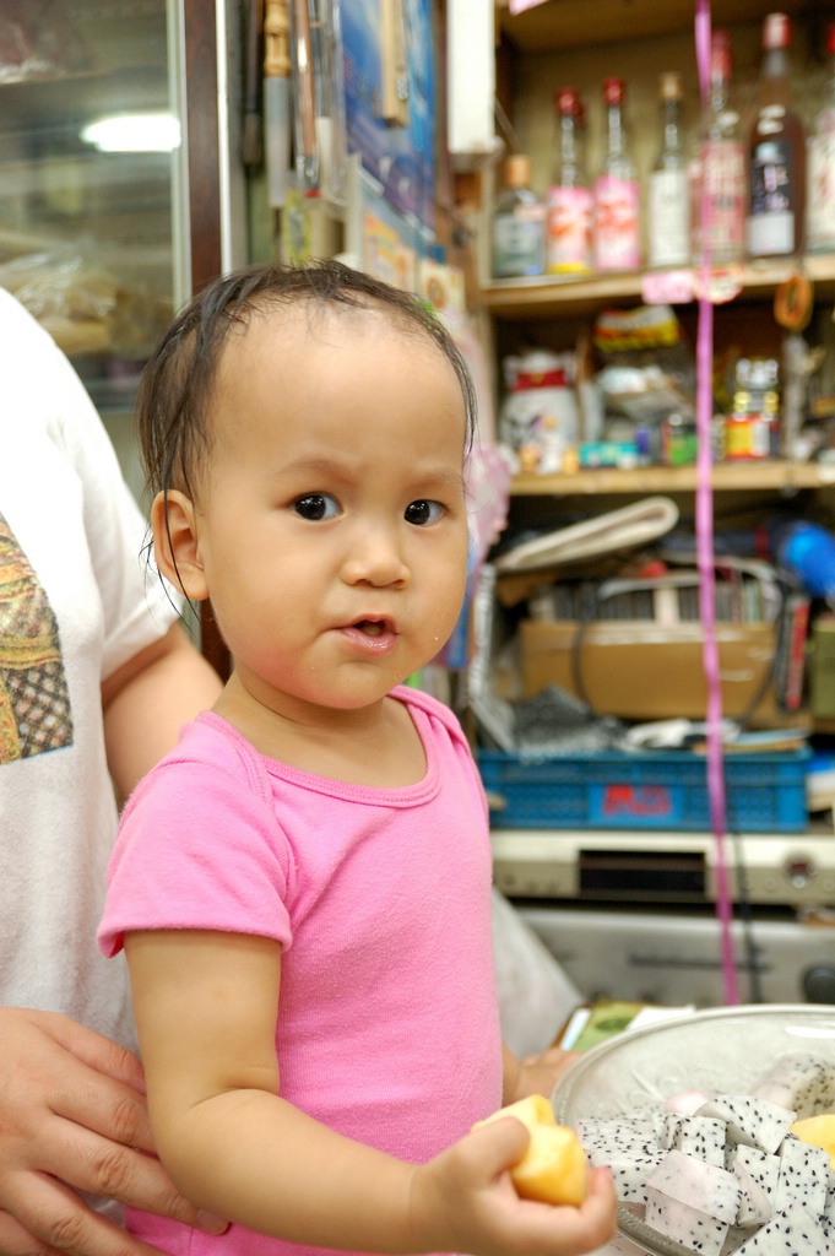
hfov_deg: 34.2
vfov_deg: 49.6
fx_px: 1359
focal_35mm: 39
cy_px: 628
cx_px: 418
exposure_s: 1/60
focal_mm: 26
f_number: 2.8
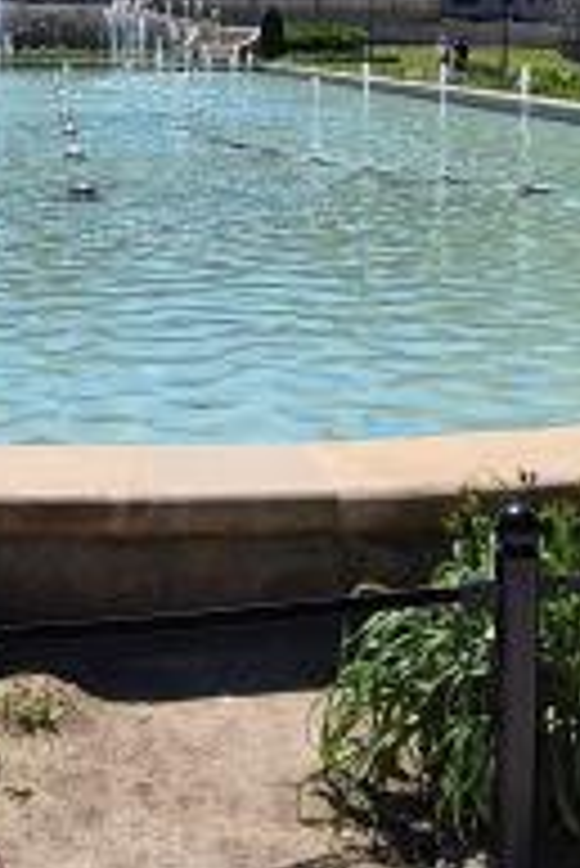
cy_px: 139
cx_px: 153
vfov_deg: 34.2
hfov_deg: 24.0
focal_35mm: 56
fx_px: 1351
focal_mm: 2.2
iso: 50
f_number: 2.2
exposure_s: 1/3360
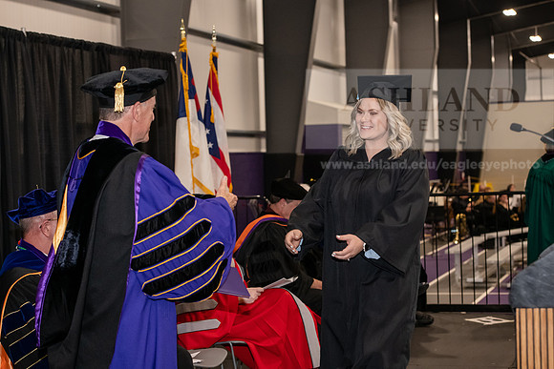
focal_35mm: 70
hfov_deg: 28.8
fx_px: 1077
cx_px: 277
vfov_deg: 19.5
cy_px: 184
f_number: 5
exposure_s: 1/200
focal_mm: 70
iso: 2500
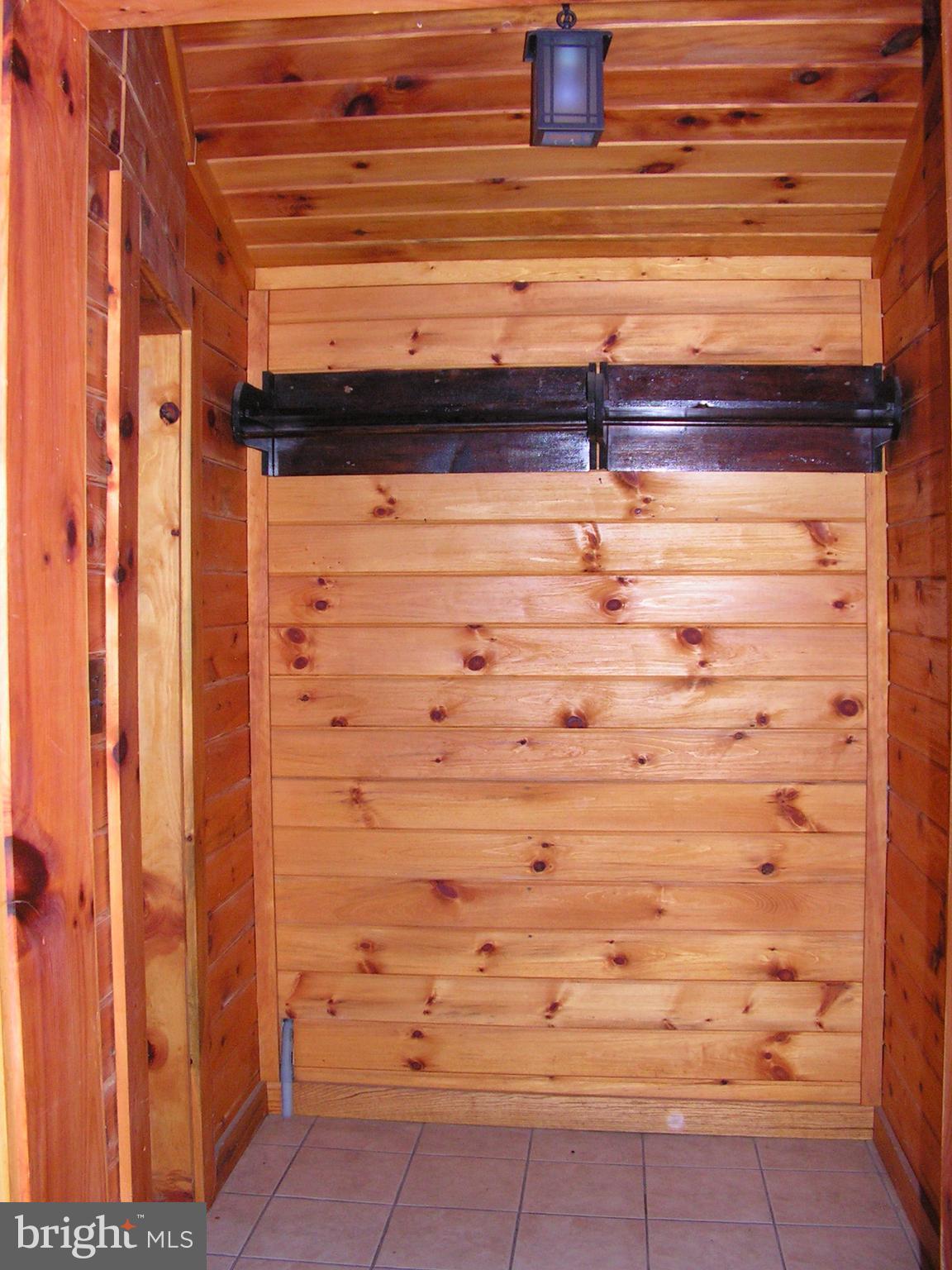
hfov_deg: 39.7
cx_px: 476
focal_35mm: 36
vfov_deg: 51.4
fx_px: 1320
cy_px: 635
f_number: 3.2
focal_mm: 6
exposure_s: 1/40
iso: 200
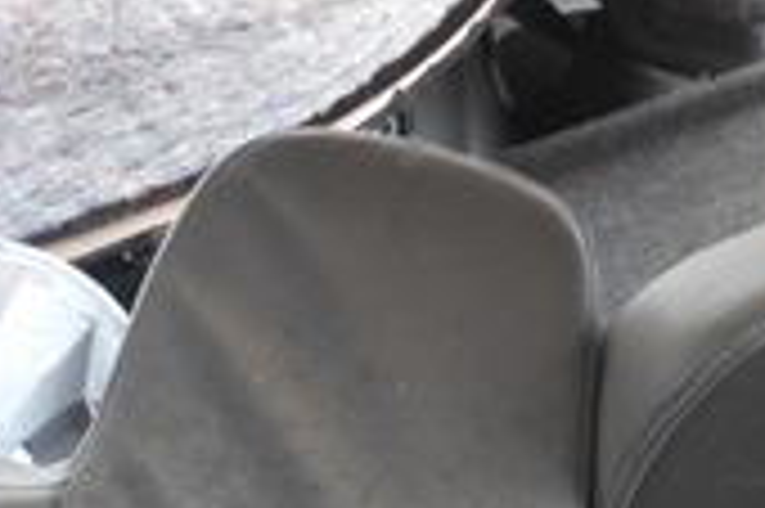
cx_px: 464
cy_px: 382
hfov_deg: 20.0
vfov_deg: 13.3
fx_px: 2165
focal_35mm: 102
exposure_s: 1/40
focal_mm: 4.6
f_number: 3.2
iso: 80
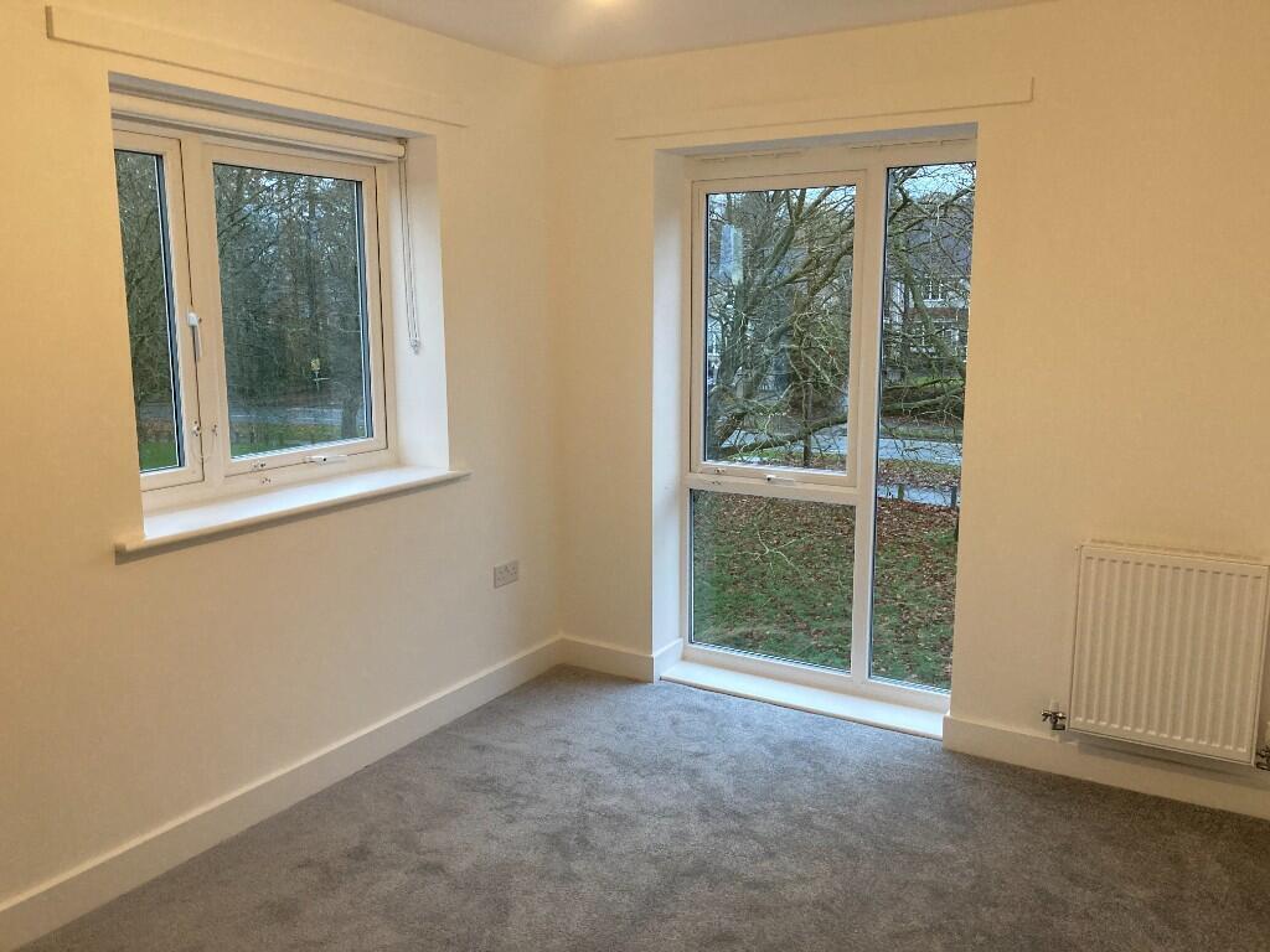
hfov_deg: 63.4
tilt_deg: -9.5
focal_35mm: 28
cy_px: 476
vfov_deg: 49.7
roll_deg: -0.7
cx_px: 635
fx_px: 1027
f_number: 1.8
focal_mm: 3.99
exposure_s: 1/60
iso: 250
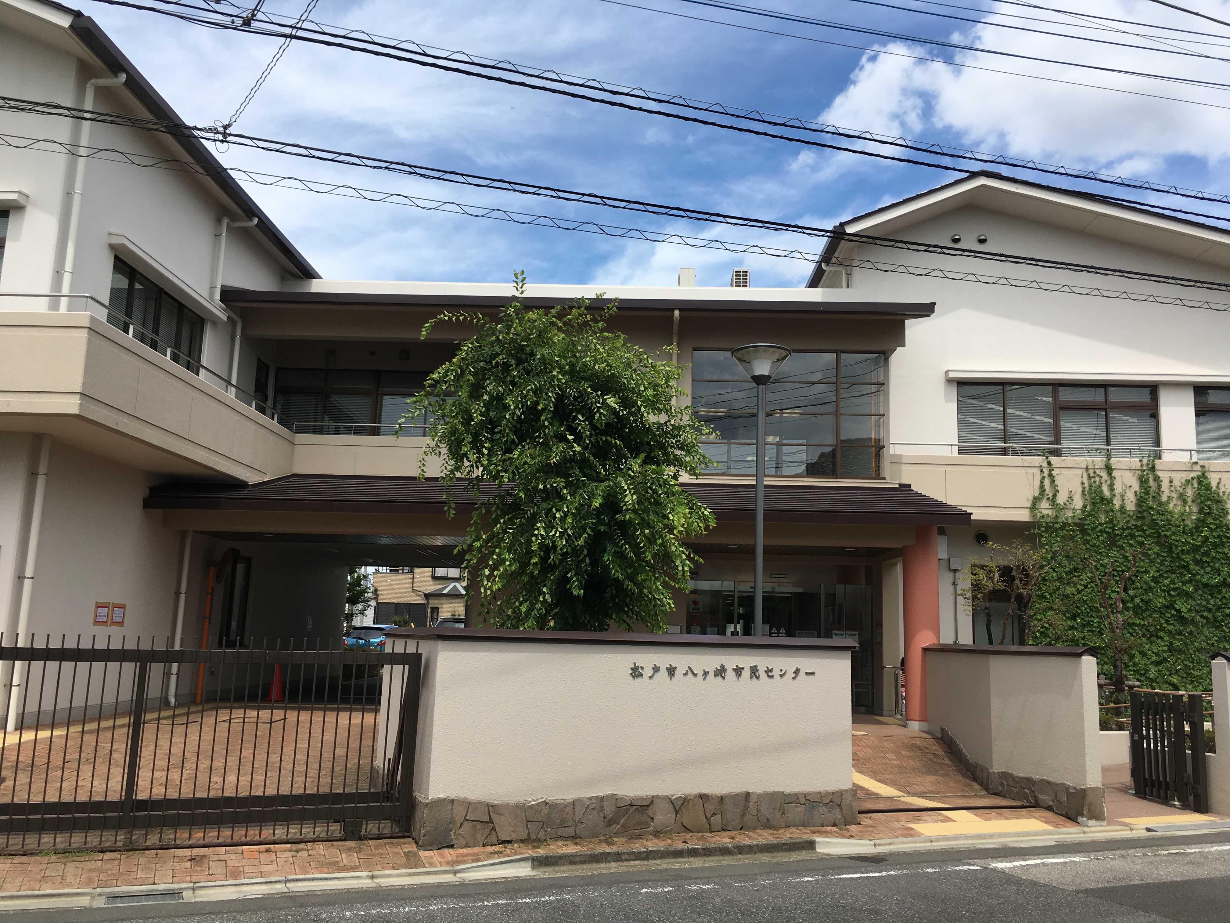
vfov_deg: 48.2
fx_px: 1030
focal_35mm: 29
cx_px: 615
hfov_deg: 61.7
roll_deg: -3.6
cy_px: 462
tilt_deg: +10.5
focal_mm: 4.15
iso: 25
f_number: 2.2
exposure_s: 1/1451
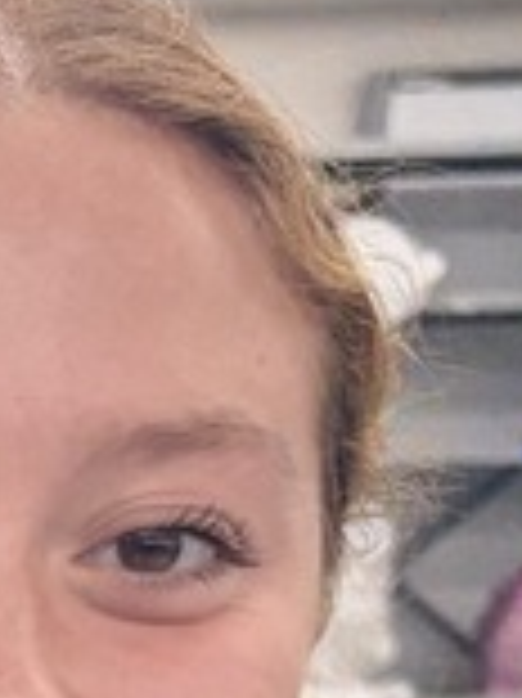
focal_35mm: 172
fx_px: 3463
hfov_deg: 7.9
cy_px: 1531
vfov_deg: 10.3
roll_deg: +1.0
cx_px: -783
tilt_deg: -16.7
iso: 200
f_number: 1.6
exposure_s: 1/120
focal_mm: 5.96
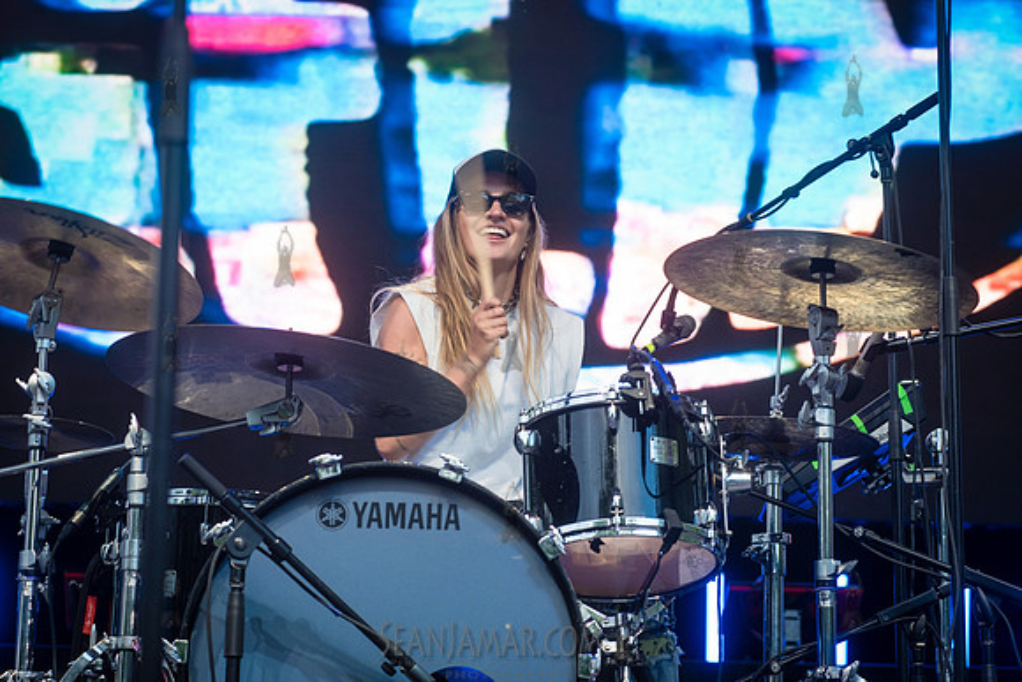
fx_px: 2839
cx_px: 511
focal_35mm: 100
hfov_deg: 20.4
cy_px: 341
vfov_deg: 13.7
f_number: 5.6
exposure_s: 1/125
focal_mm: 100
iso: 1000
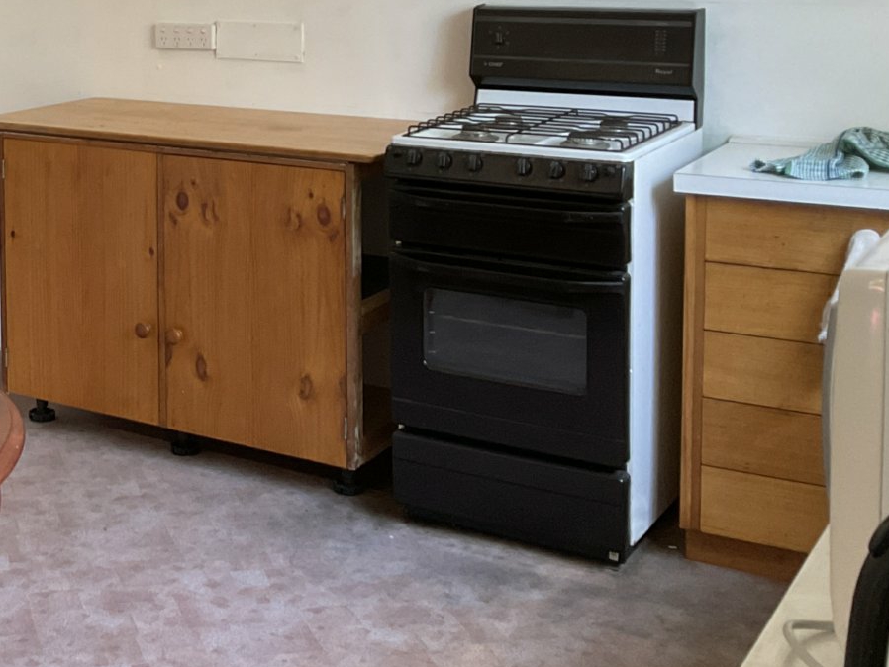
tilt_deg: -4.0
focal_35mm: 62
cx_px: 62
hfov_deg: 29.7
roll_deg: +1.1
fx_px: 1593
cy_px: 39
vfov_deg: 22.9
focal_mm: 3
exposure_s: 1/50
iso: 64
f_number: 1.8
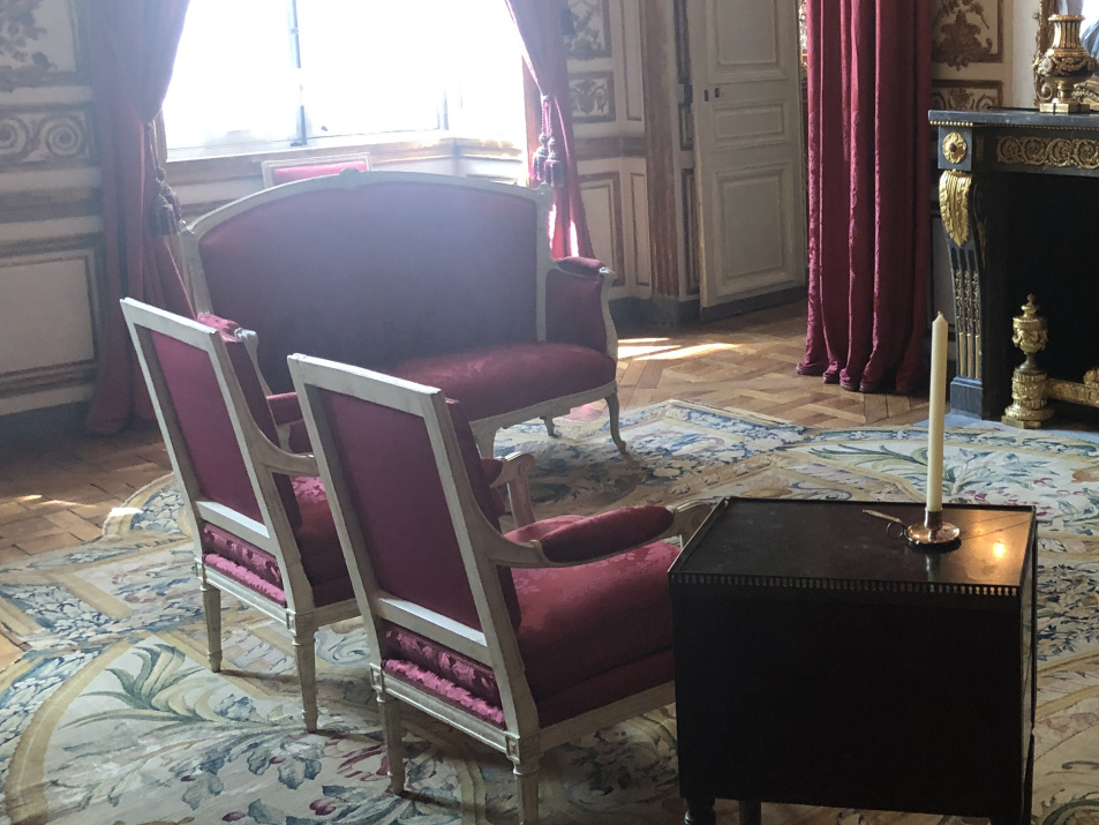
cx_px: 914
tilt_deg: -10.2
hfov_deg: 38.5
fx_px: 1492
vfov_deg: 30.7
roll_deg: +0.6
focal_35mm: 47
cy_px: 298
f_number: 1.8
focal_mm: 3.99
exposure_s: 1/11
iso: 100
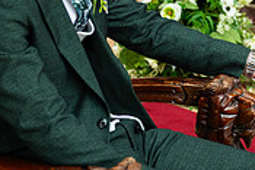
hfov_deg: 10.6
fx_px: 1361
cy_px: -65
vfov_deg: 7.1
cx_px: 224
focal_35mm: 192
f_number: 3.5
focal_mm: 58
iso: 400
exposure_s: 1/200
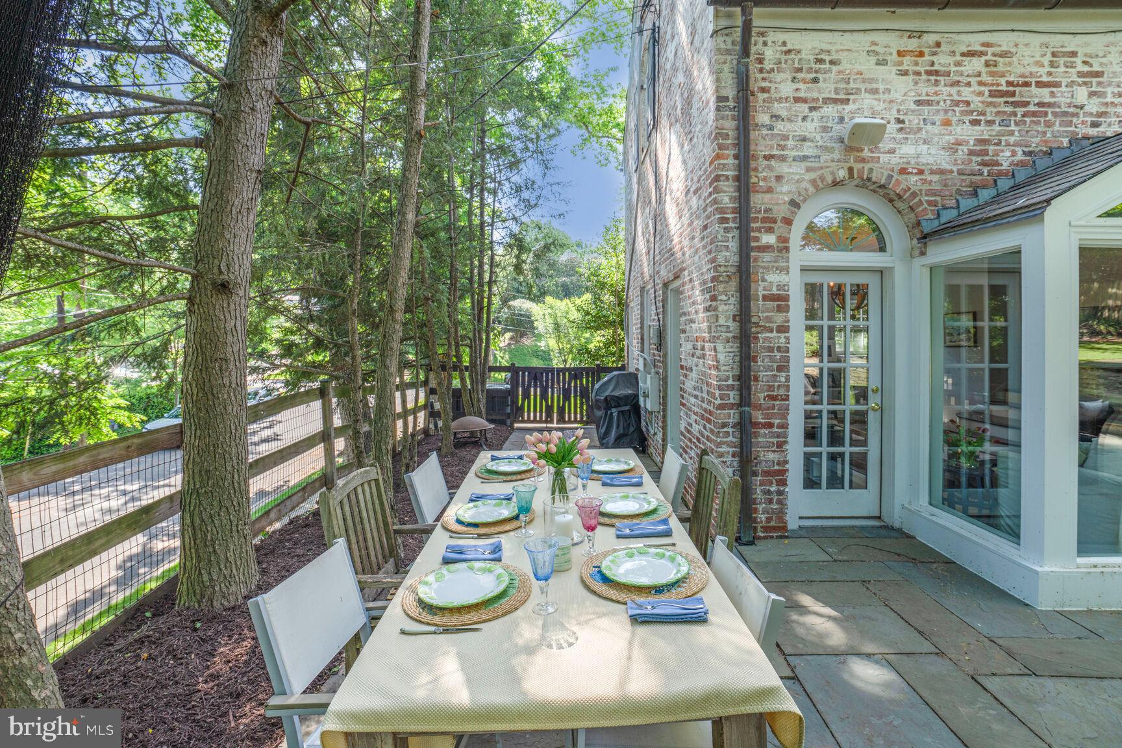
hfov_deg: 96.7
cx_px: 561
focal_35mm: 16
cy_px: 374
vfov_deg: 73.7
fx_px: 499
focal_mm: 16
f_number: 8
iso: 200
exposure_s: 1/60
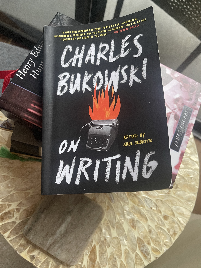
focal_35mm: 26
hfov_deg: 53.1
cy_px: 134
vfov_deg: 67.3
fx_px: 201
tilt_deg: -75.8
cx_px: 100
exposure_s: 1/60
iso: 250
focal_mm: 5.1
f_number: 1.6
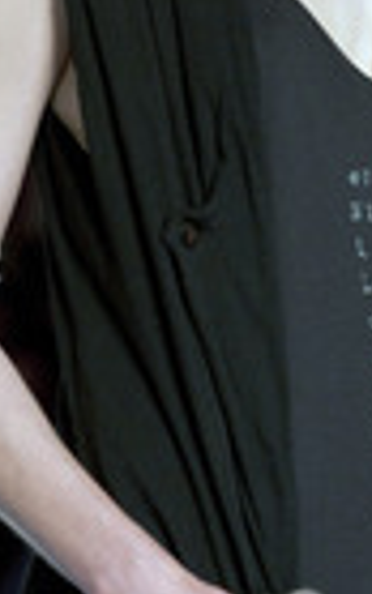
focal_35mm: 426
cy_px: 51
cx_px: 248
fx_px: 6903
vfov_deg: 4.9
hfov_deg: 3.1
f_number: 7.1
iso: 1600
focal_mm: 145
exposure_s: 1/200
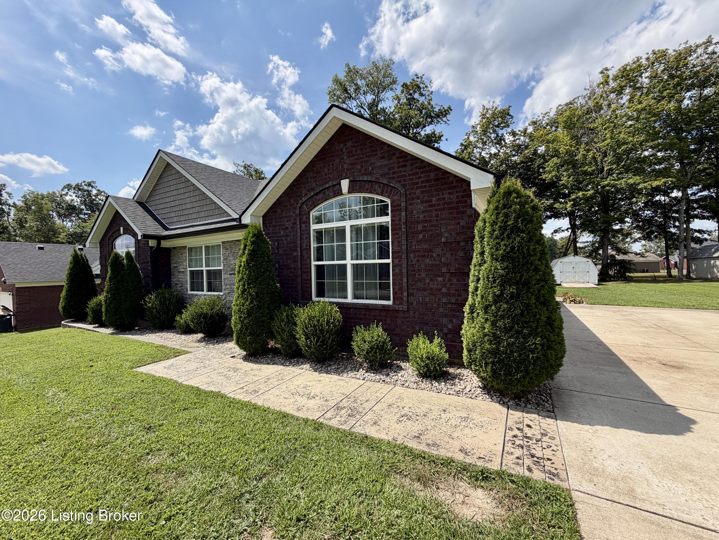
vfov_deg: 85.7
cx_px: 360
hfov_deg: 102.1
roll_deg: +0.1
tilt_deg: +1.5
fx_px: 291
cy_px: 270
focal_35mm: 14
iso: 20
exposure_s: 1/830
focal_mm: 2.22
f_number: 2.2
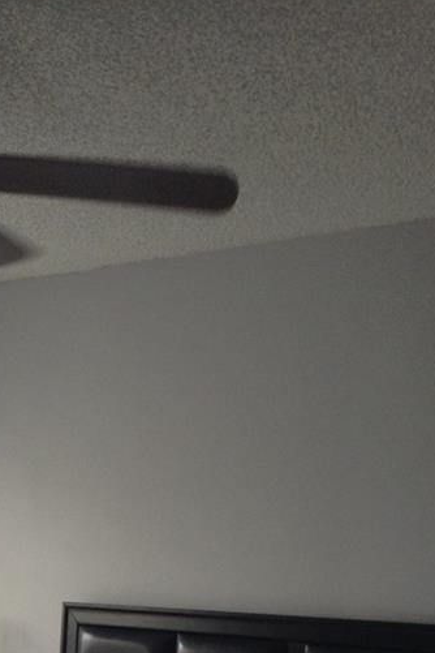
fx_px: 1486
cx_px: 7
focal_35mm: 82
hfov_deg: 16.3
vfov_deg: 22.9
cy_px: 770
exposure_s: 1/60
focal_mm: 3.3
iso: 32
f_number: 2.4
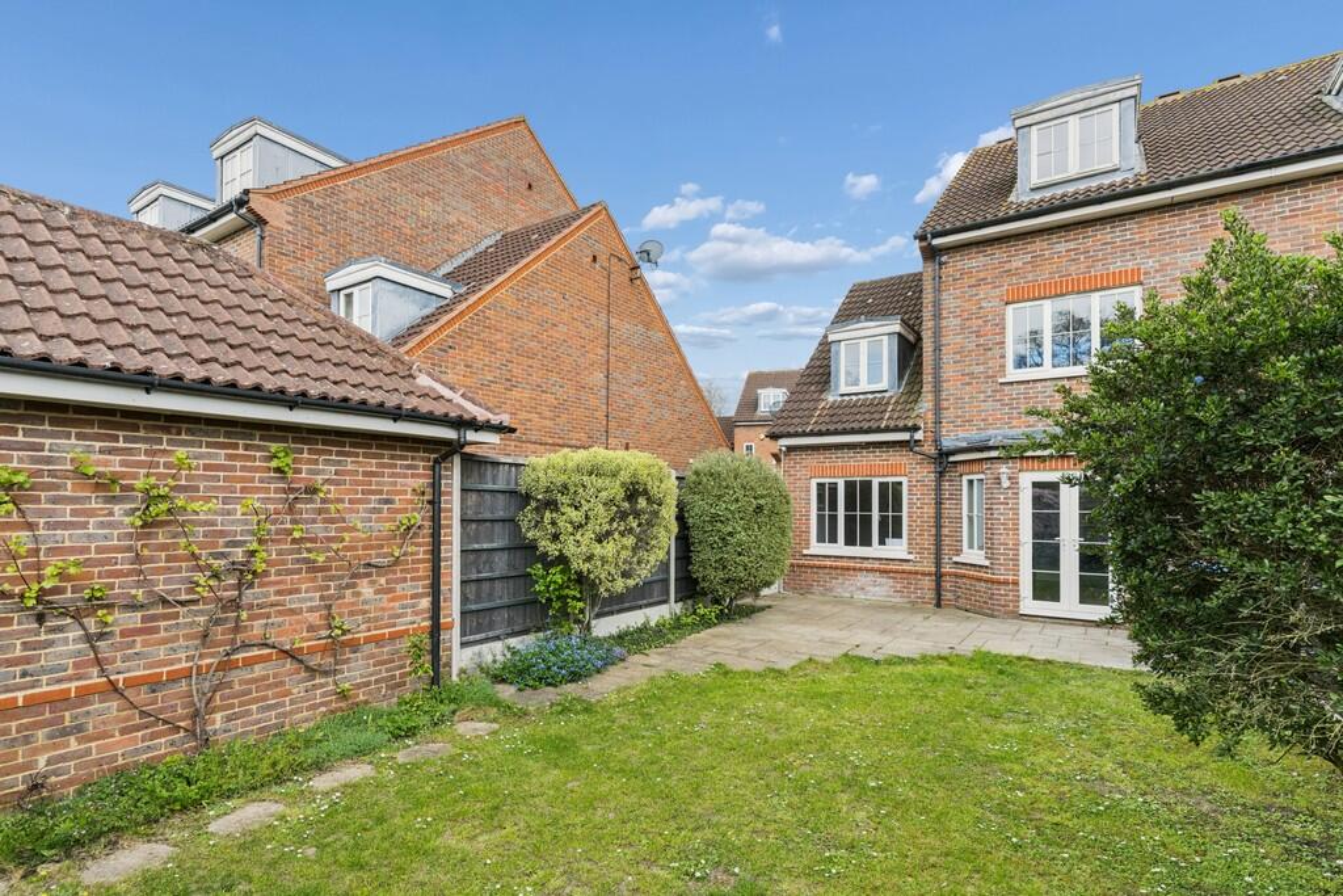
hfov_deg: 93.3
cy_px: 448
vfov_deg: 70.5
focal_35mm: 17
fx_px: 634
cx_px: 672
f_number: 6.3
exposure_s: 1/320
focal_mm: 17
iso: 800
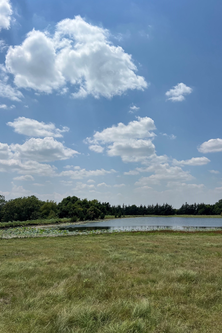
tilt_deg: +11.9
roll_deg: +1.6
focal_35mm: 28
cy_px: 165
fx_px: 259
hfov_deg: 46.4
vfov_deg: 65.5
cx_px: 120
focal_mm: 5.7
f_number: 1.5
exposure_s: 1/12658
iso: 50
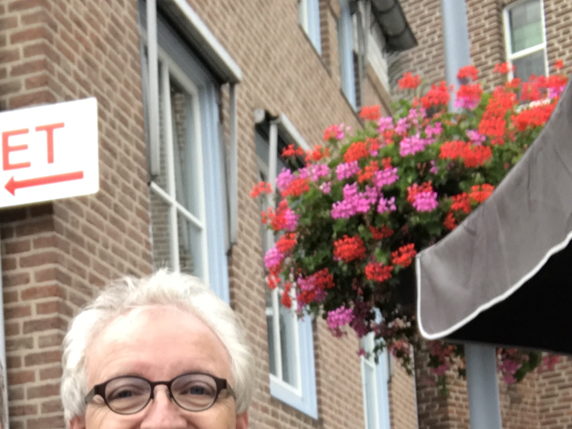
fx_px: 1372
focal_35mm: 83
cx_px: 128
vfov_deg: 17.0
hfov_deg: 23.3
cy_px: 517
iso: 25
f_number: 2.2
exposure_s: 1/114
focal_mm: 2.87
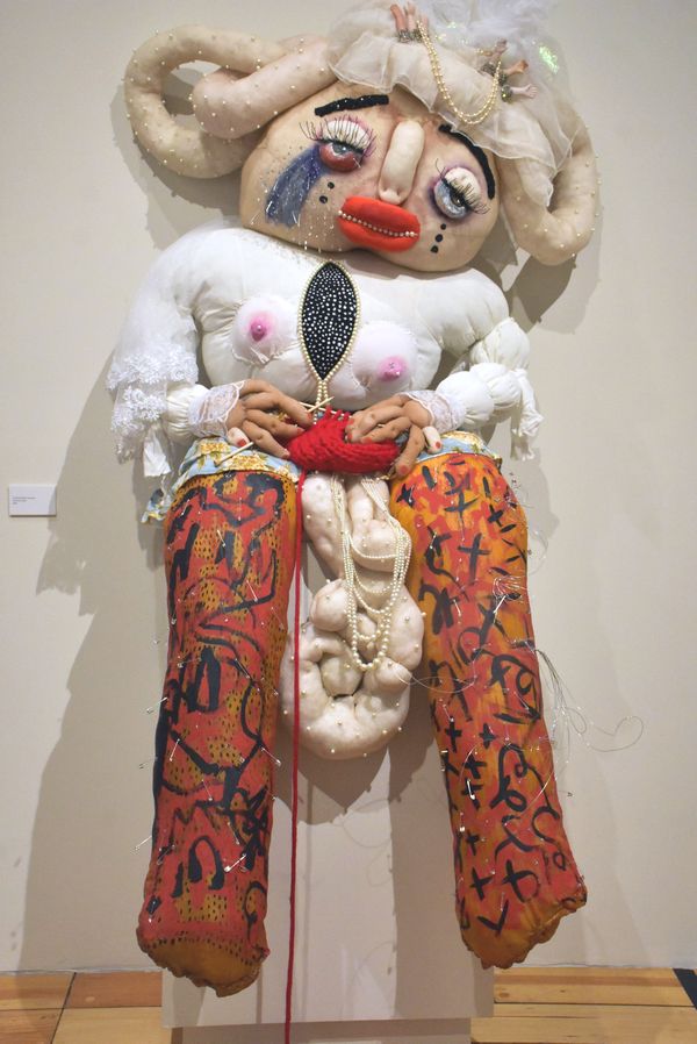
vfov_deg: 38.9
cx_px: 348
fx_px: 1479
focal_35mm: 51
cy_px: 522
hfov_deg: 26.5
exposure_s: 1/200
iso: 4000
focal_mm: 34
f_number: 7.1
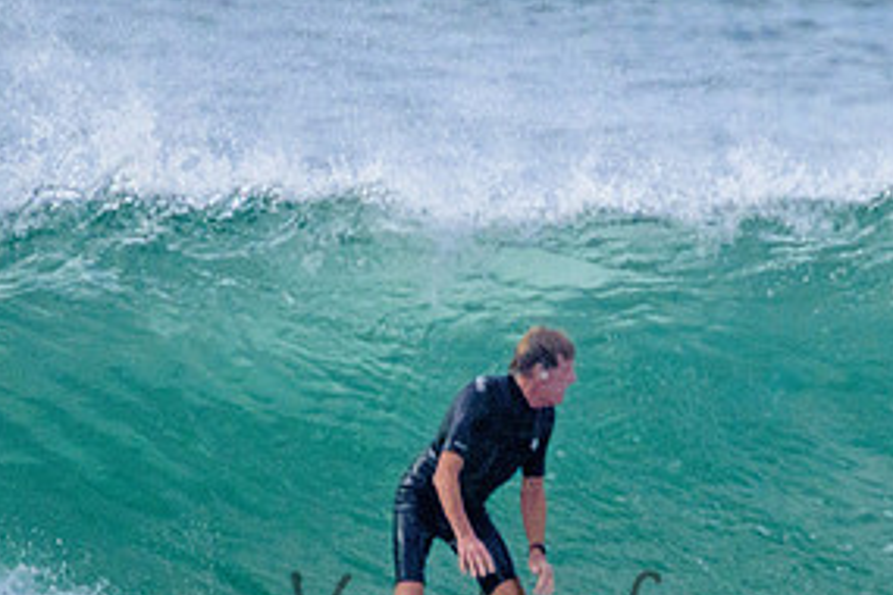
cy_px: 428
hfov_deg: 0.9
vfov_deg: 0.6
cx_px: 733
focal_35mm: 2230
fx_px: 55312
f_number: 11
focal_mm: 800
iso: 2000
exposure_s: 1/2000
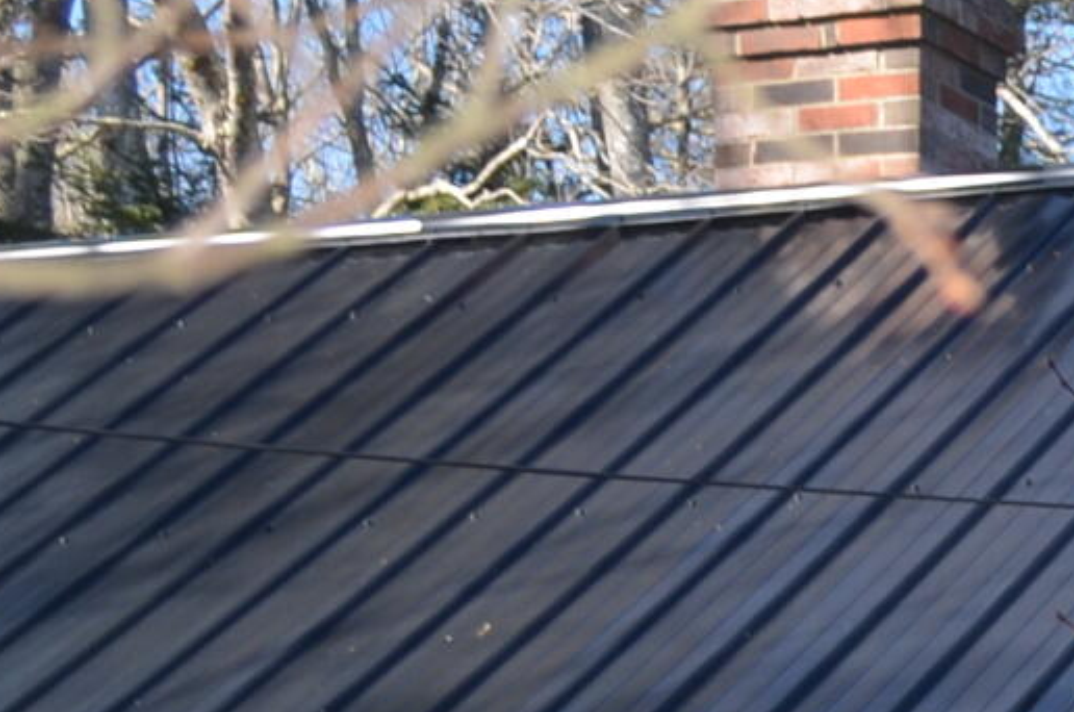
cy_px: 1388
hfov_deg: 11.6
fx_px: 4675
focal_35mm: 157
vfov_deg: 8.3
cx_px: 2227
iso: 100
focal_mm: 18
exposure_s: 1/200
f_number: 4.5
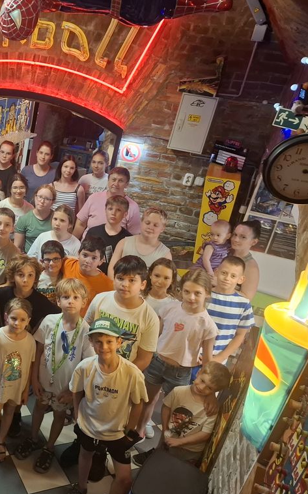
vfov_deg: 58.1
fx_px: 443
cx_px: -12
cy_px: 249
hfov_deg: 34.3
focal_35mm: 33
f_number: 1.8
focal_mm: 5.54
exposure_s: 1/33
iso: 400
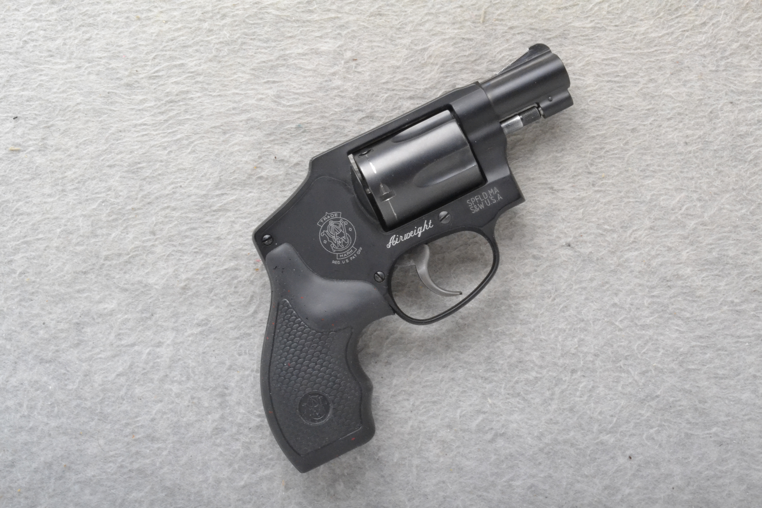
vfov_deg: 21.6
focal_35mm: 63
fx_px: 1333
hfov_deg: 31.9
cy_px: 254
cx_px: 381
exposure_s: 1/160
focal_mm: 42
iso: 3200
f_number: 20
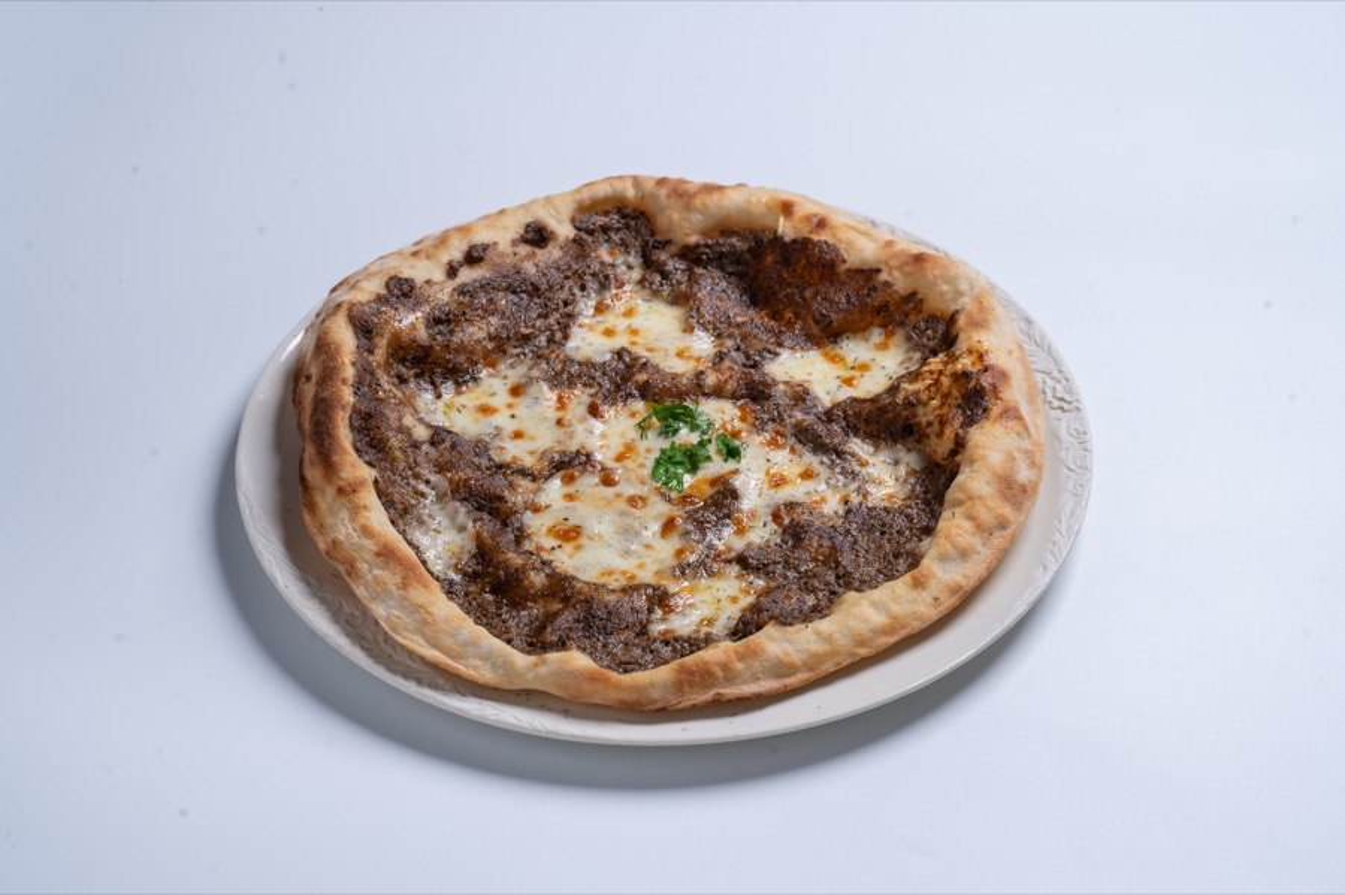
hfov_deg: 27.0
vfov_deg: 18.2
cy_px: 448
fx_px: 2800
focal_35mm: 75
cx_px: 672
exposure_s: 1/160
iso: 200
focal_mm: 75
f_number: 11
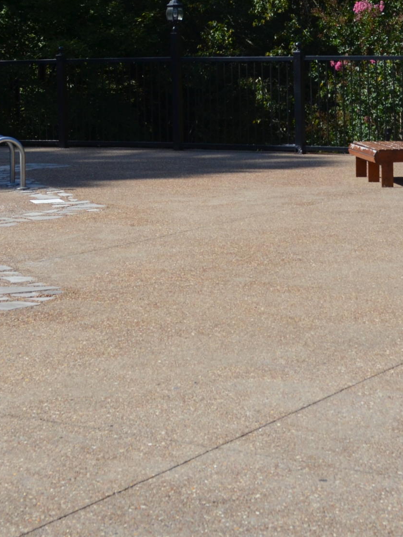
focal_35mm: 93
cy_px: 101
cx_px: 279
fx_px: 1443
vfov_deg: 20.8
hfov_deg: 15.9
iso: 400
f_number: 5.6
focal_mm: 24
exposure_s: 1/1600
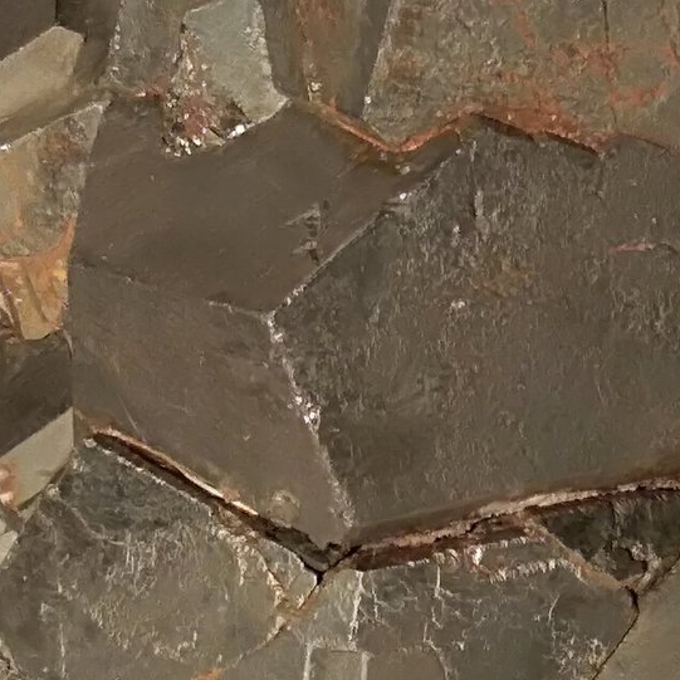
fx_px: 1511
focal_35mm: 68
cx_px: 529
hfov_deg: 25.0
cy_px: 398
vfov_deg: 25.3
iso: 197
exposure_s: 1/100
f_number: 2
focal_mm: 3.54
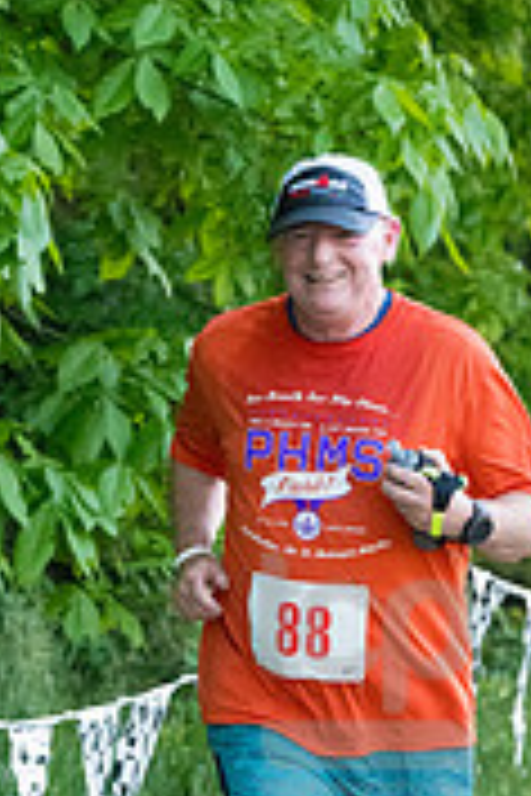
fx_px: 10265
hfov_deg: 3.0
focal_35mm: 464
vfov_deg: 4.4
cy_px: 675
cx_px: 367
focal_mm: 122
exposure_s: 1/1600
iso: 4000
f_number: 5.6
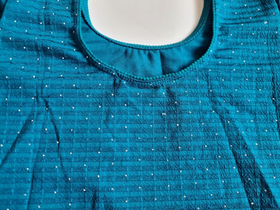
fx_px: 210
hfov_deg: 67.3
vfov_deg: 53.1
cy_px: 105
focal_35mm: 26
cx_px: 140
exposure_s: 1/120
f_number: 1.8
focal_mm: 5.4
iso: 320
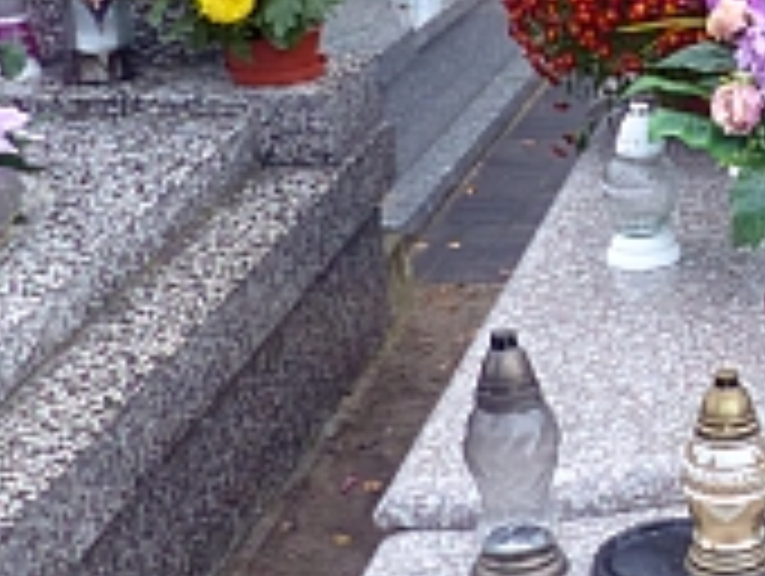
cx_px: 1026
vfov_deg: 15.7
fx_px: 2080
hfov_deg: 19.1
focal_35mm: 94
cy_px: 112
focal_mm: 4.5
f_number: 2.8
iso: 200
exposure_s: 1/60
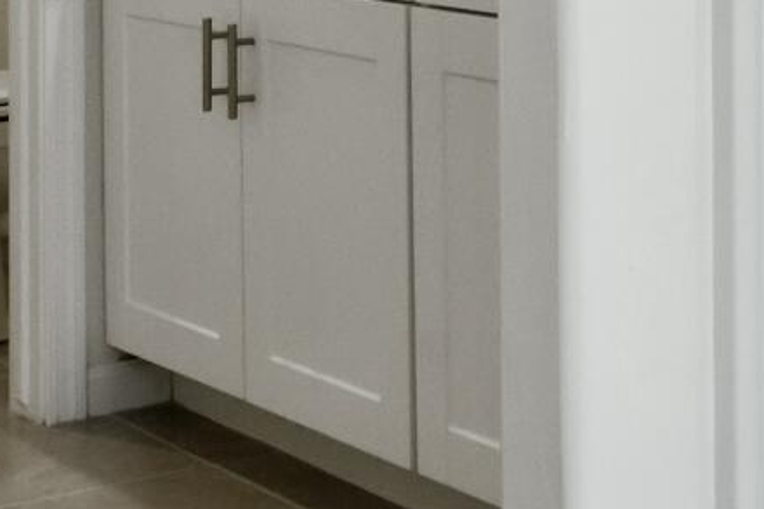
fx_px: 2312
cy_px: -243
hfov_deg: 17.3
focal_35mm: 109
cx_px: 1080
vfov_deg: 12.0
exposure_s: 1/50
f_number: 13
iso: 800
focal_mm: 16
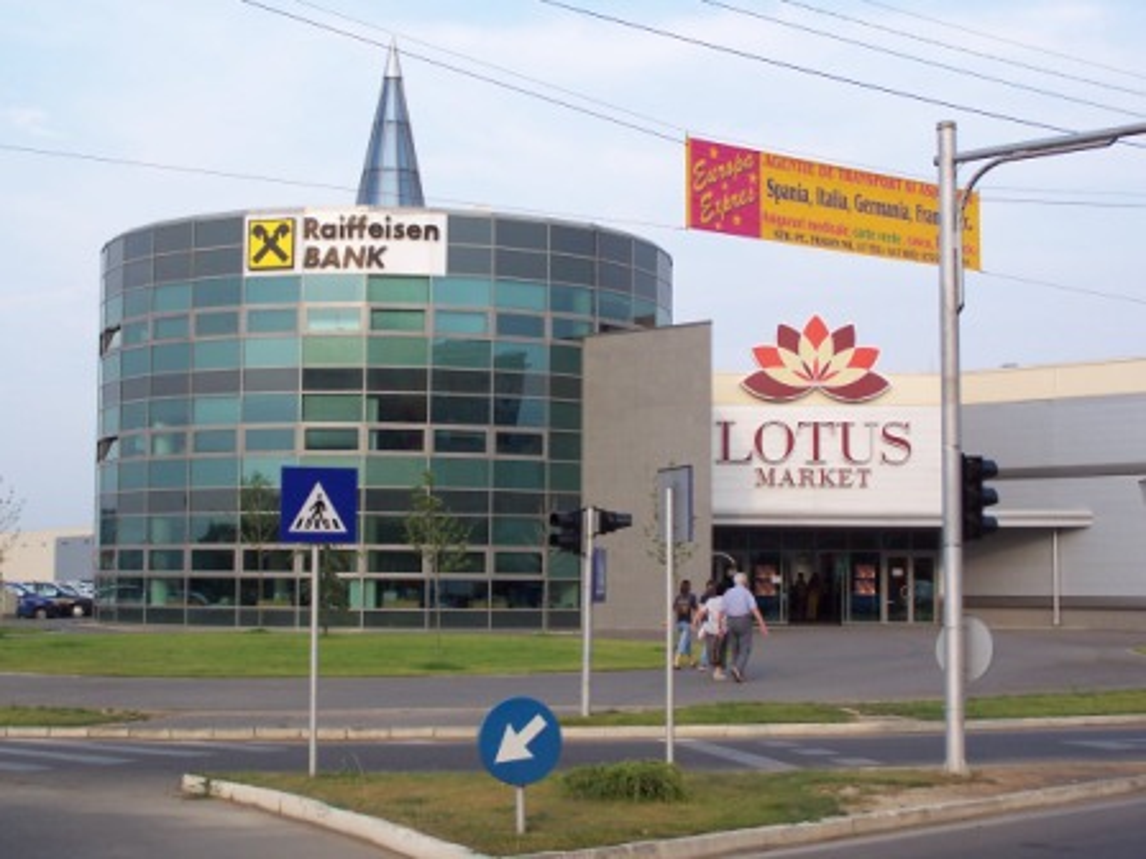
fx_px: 2119
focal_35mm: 64
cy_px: 430
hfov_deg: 30.3
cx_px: 573
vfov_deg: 22.9
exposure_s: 1/350
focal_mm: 10.7
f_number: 3.2
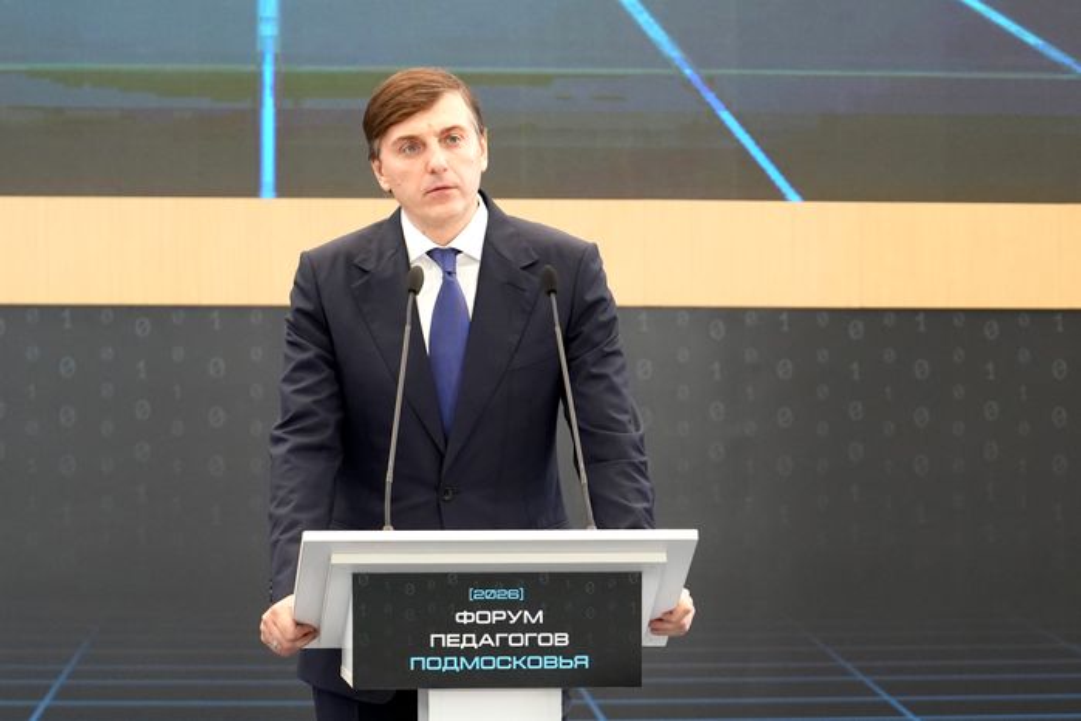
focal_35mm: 183
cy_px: 360
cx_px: 540
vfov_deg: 7.5
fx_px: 5495
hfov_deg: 11.2
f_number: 5
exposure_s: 1/160
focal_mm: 122
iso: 3200
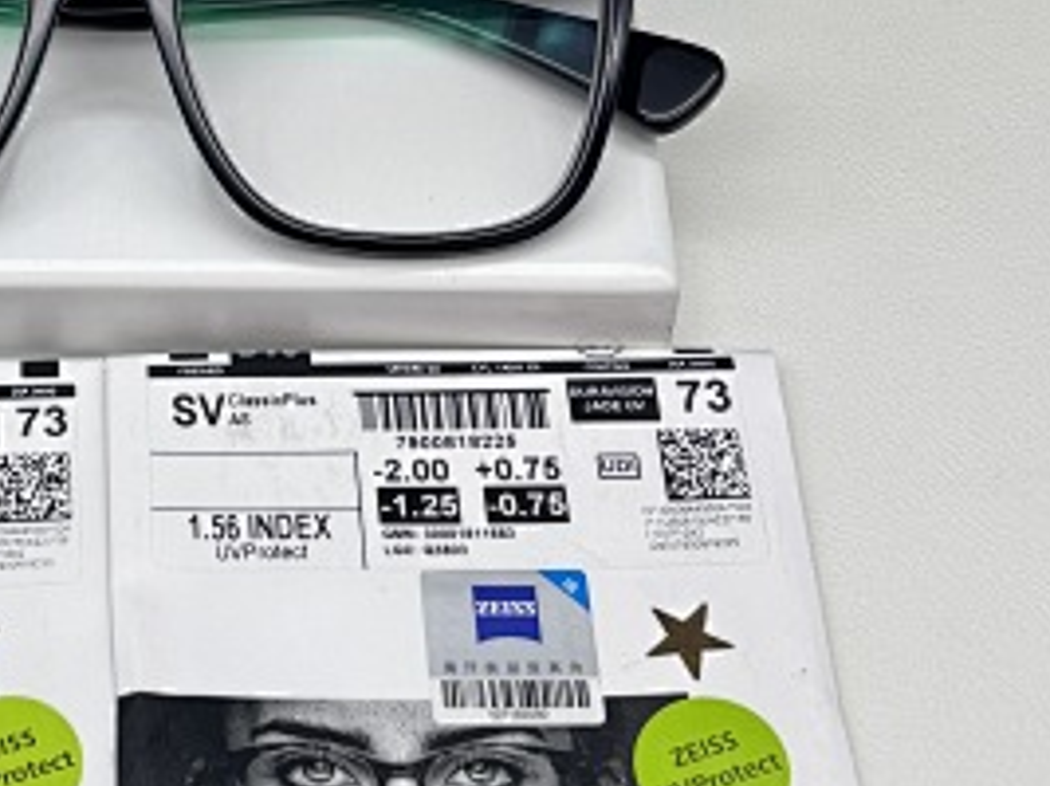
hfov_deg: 24.2
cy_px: 134
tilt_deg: -50.0
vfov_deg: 18.7
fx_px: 2365
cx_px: 67
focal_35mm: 78
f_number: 1.6
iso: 32
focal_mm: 5.96
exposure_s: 1/113
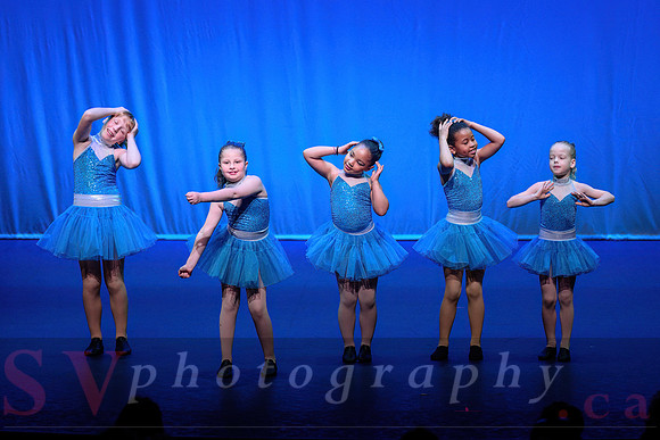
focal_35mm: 154
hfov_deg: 13.3
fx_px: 2823
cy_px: 158
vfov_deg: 8.9
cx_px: 350
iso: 1600
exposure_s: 1/400
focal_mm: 120
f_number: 2.8
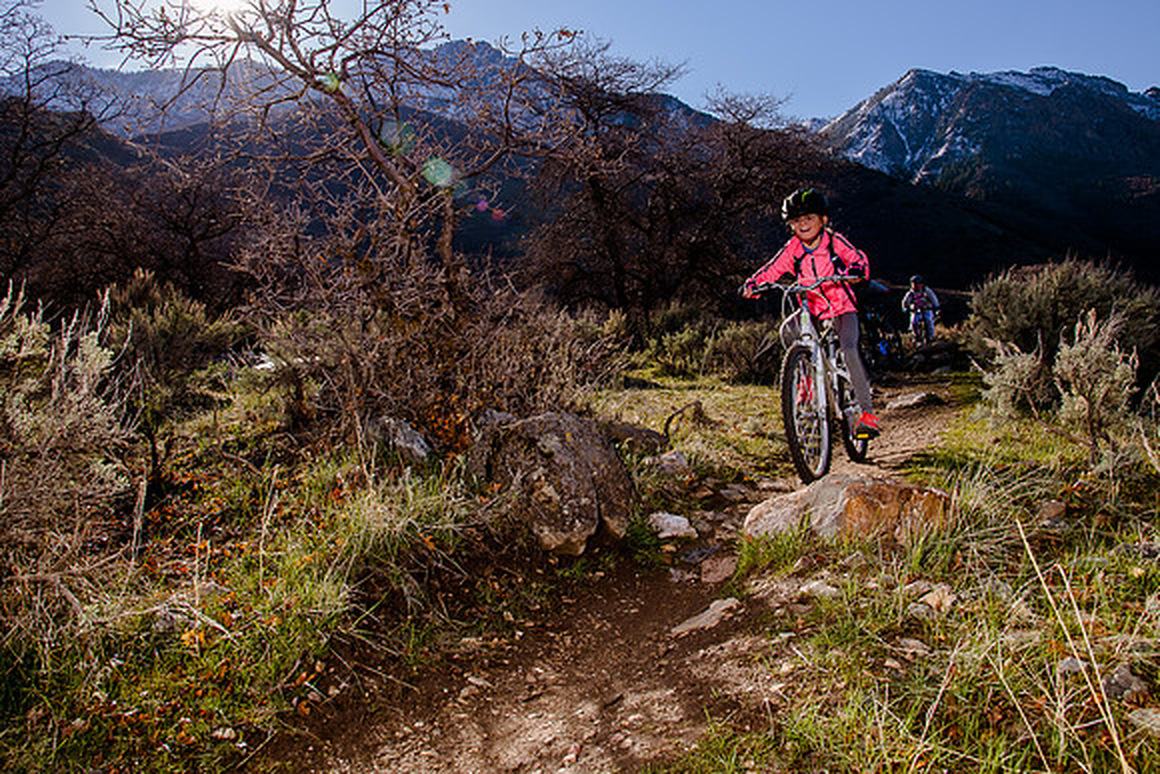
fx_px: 933
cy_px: 307
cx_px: 580
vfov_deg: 44.8
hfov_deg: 63.7
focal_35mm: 29
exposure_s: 1/200
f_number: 11
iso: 250
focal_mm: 24
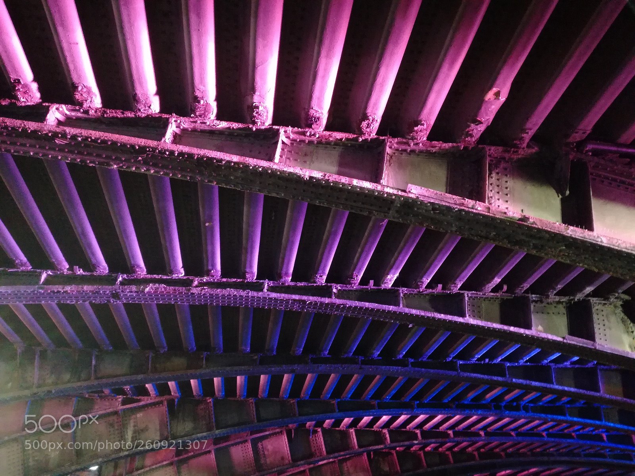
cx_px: 318
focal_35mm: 27
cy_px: 238
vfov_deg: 51.4
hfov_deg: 65.3
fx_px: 495
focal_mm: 3.79
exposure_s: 1/16.7
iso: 640
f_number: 2
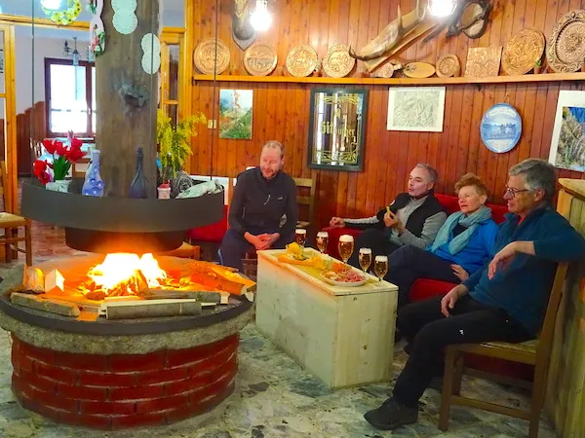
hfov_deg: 55.4
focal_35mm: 33
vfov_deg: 42.9
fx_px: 558
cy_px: 219
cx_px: 292
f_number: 4
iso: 800
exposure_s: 1/15
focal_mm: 5.61
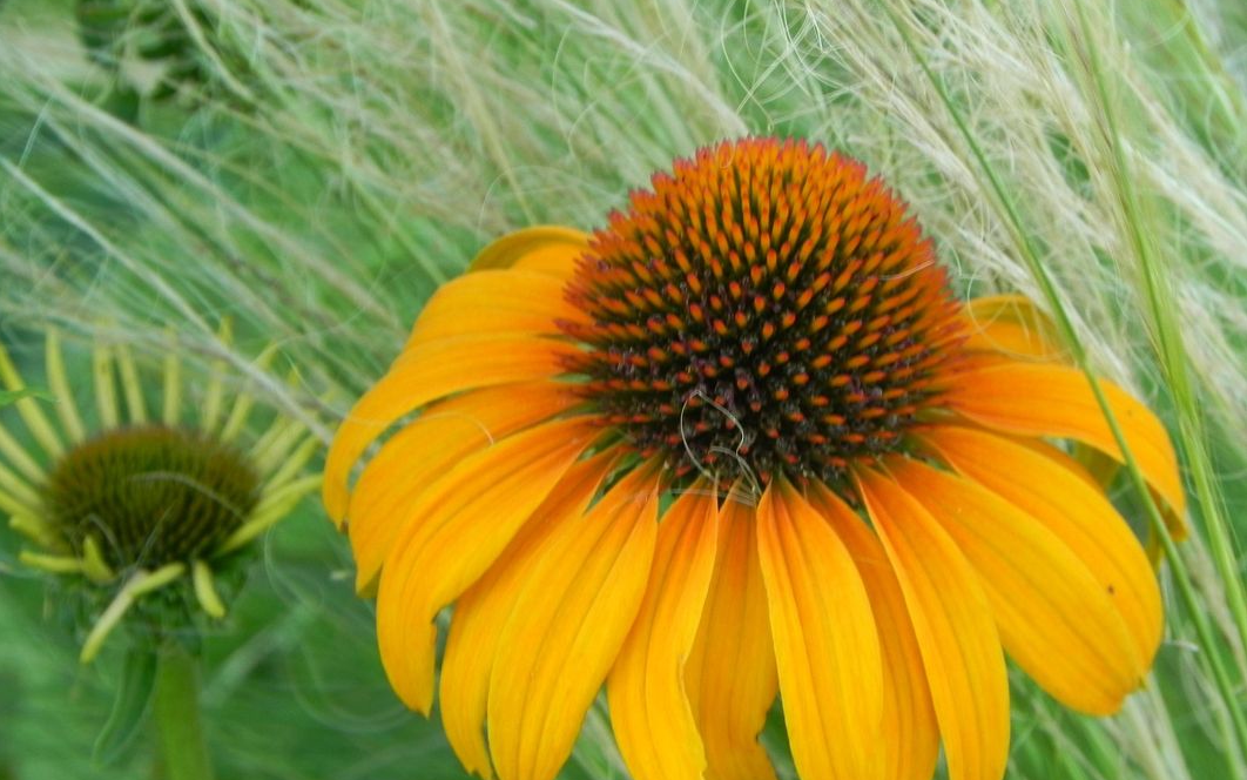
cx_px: 622
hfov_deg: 8.0
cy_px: 466
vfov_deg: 5.0
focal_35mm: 263
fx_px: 8939
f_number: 5
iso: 160
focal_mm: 44
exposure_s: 1/40
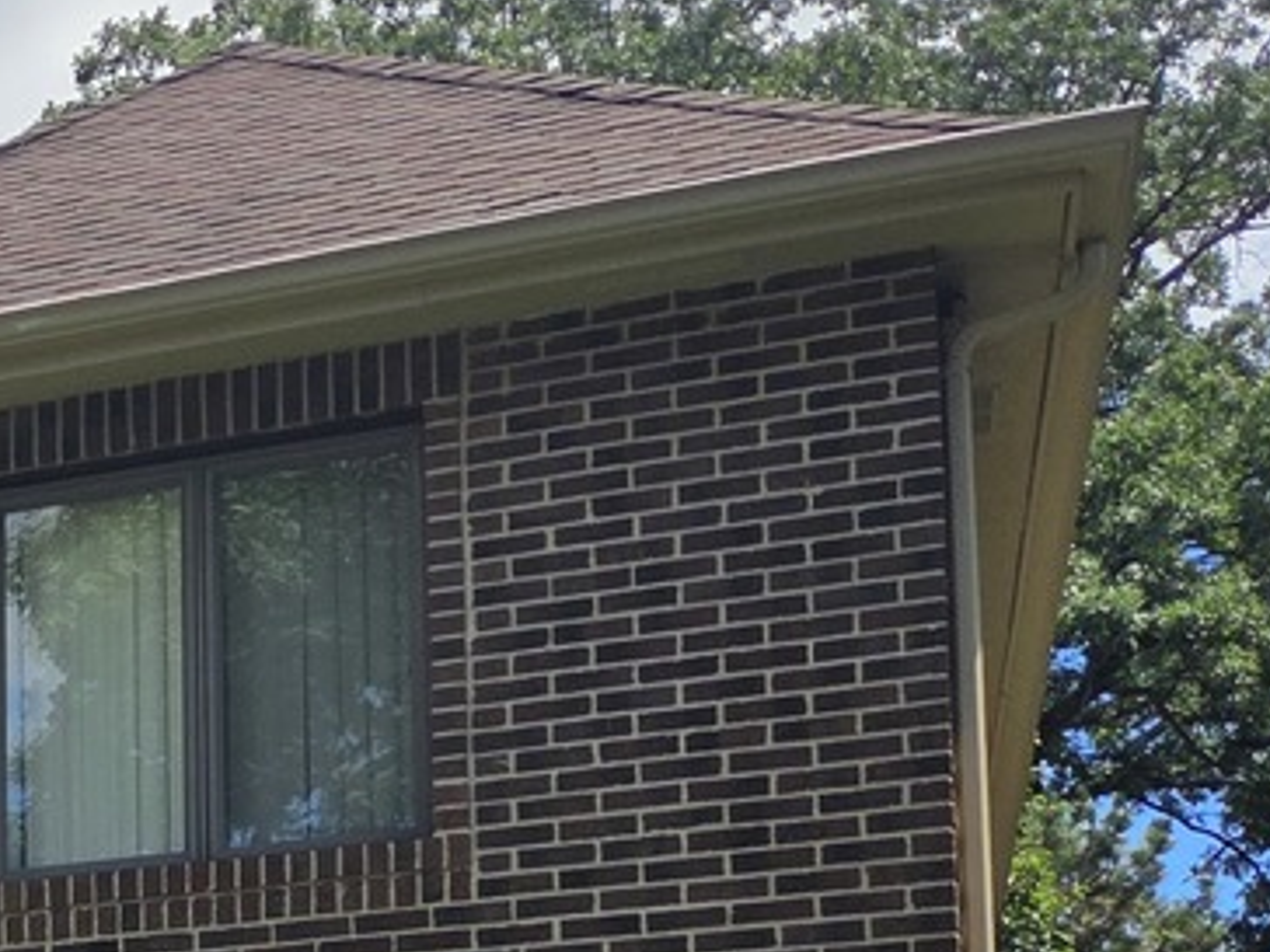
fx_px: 3339
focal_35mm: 91
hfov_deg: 17.5
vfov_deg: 15.3
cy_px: 1336
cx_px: -1019
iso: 80
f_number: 1.8
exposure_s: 1/5129
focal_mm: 5.4
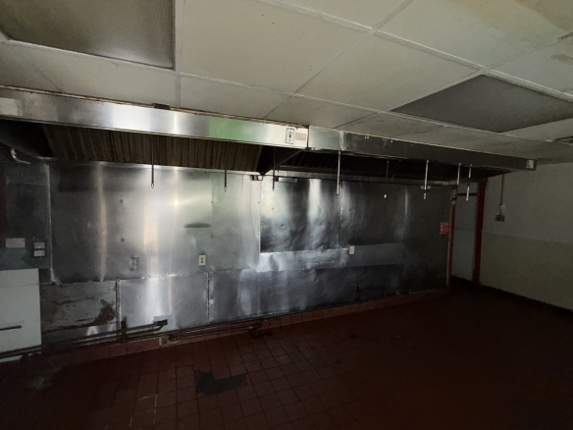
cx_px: 282
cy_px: 216
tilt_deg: -7.1
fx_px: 265
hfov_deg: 94.5
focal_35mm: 16
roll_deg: -2.4
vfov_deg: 78.1
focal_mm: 2.22
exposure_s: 1/60
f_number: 2.2
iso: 200
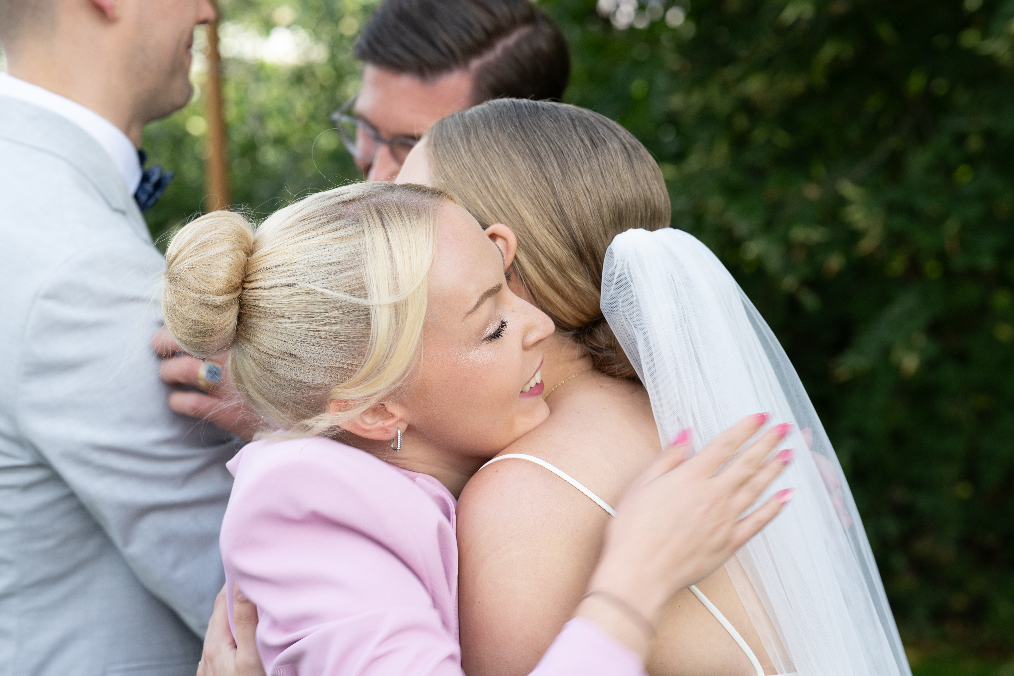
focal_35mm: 85
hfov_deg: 23.9
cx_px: 507
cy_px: 338
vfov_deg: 16.1
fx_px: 2394
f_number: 5.6
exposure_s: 1/125
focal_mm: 85
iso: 160
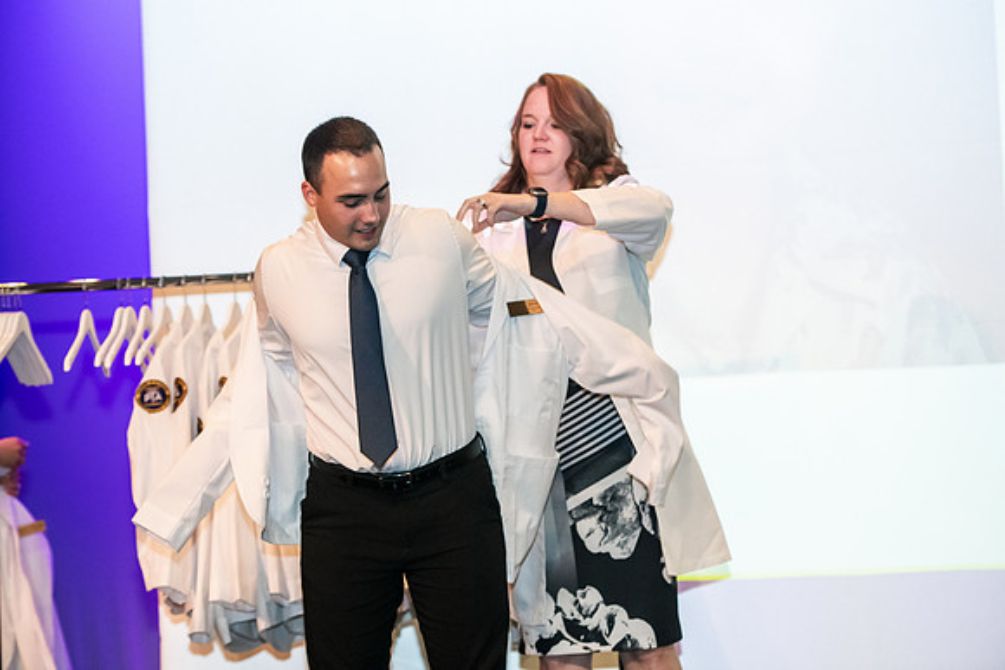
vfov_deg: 13.7
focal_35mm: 100
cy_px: 335
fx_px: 2792
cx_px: 502
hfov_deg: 20.4
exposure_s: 1/200
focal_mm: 100
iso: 3200
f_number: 3.5
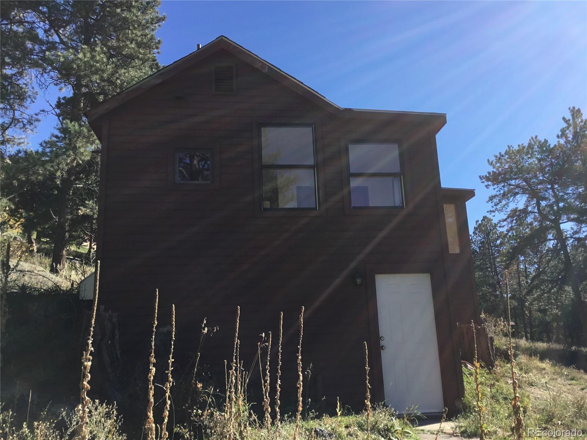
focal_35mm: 31
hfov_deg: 58.4
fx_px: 526
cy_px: 220
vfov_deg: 45.4
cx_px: 294
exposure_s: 1/668
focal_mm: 3.3
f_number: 2.4
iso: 25
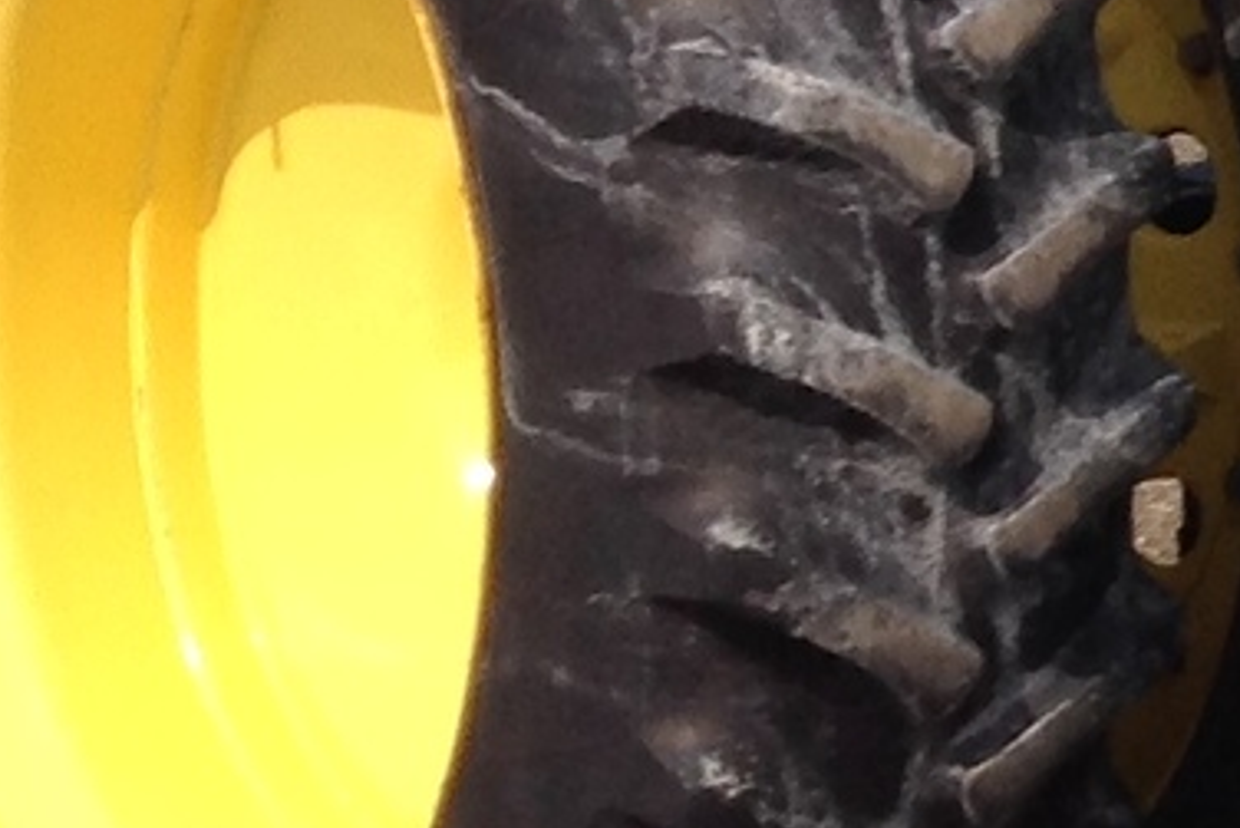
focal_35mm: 198
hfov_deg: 9.2
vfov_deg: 6.9
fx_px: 6822
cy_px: -115
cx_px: 3041
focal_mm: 4.28
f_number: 2.4
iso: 50
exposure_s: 1/2519
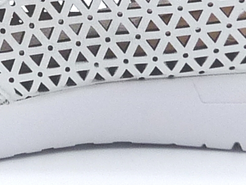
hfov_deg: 9.6
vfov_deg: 7.2
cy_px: 17
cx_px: 63
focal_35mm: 205
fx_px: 1458
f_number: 5.6
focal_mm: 5.1
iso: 100
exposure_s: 1/200
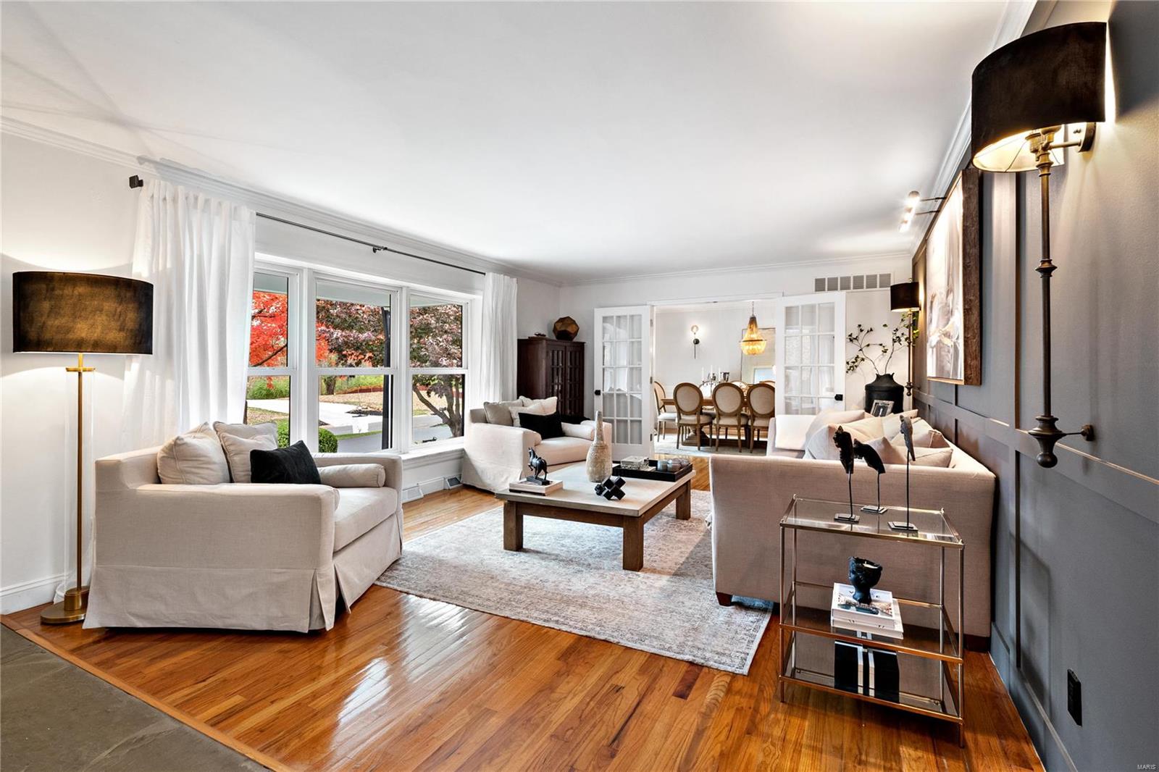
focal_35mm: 16
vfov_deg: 73.7
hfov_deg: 96.7
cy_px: 386
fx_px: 515
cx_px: 580
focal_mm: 8
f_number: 8
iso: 400
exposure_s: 1/1.67
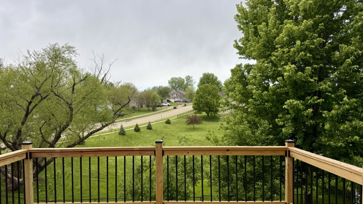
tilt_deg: -1.7
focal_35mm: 27
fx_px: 260
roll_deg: +0.0
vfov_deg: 42.8
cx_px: 180
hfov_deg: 69.9
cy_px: 117
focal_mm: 6.76
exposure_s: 1/955
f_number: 1.78
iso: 80
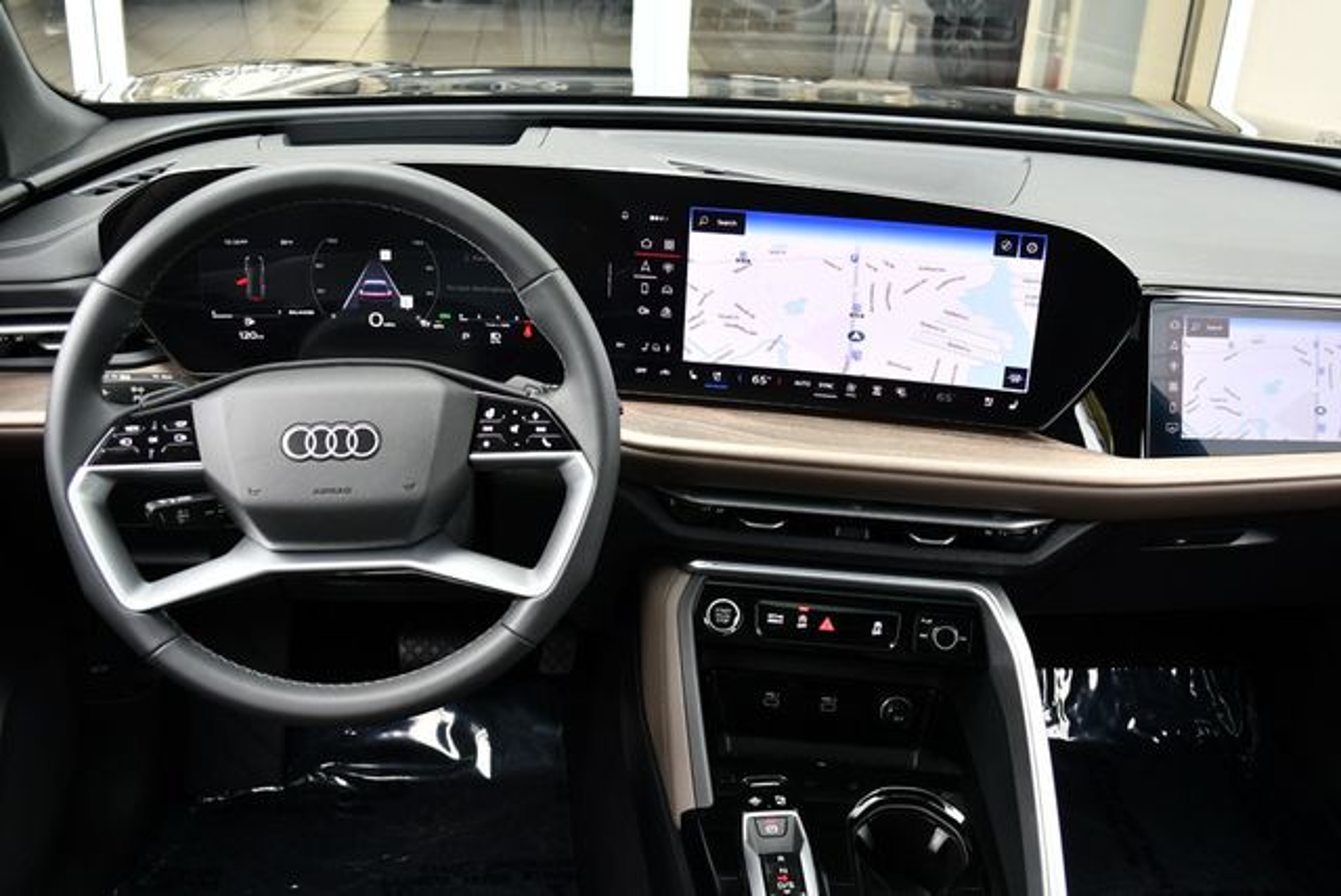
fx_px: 1342
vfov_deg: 36.9
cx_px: 670
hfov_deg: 53.1
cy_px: 448
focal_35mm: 36
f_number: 3.5
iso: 450
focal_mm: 18
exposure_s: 1/250
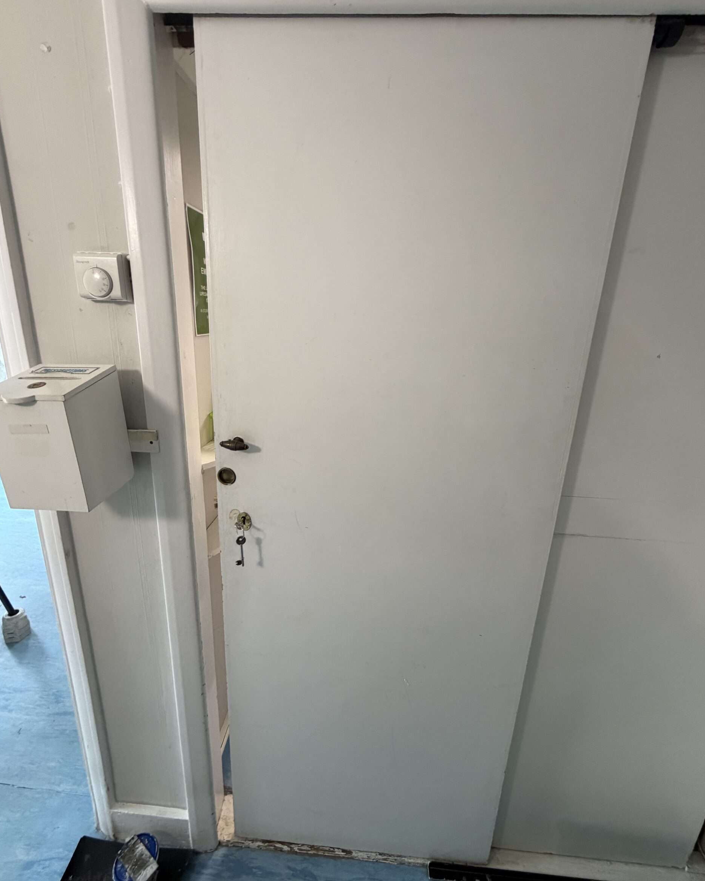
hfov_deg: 84.0
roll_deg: -1.1
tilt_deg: -15.1
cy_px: 416
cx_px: 353
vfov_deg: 96.7
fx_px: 391
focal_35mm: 15
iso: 250
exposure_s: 1/100
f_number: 2.2
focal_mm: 2.22
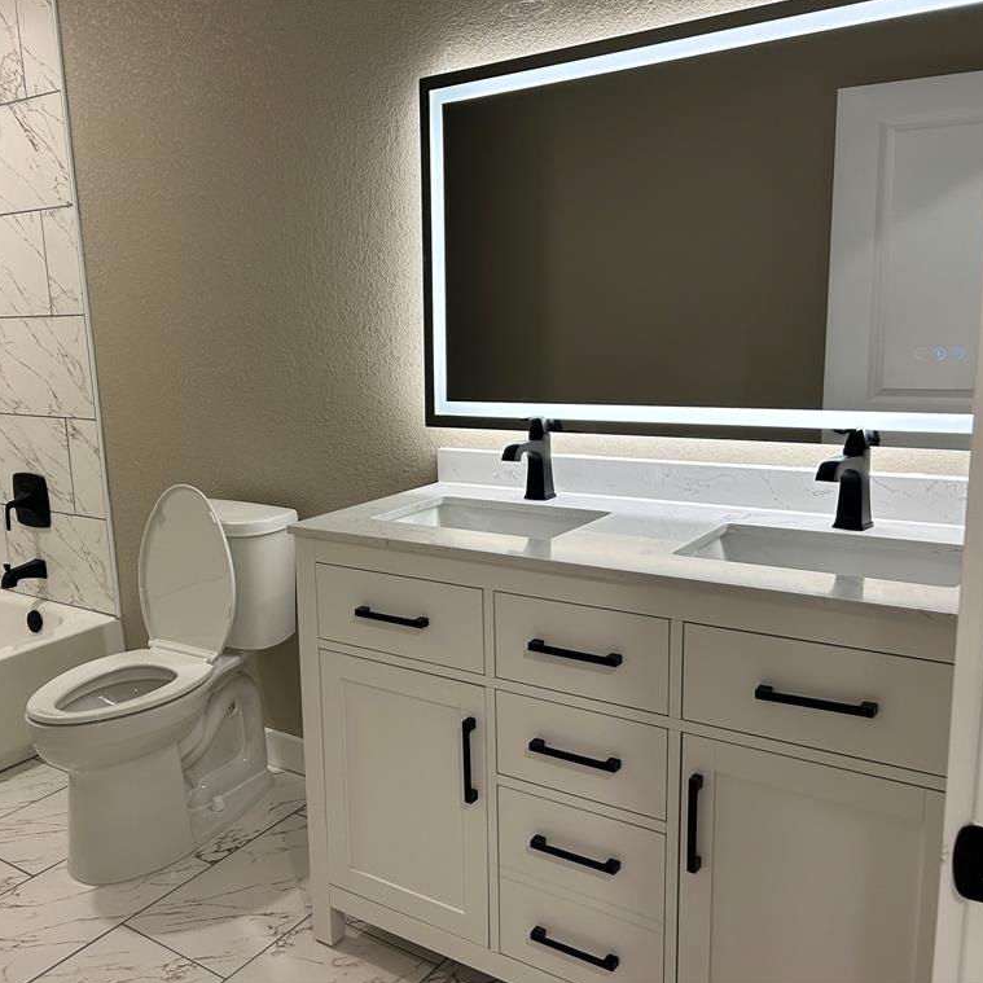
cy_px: 490
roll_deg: +3.1
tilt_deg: -12.0
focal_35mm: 31
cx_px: 347
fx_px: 996
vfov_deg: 52.5
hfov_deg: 51.8
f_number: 1.5
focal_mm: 5.7
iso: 125
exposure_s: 1/120
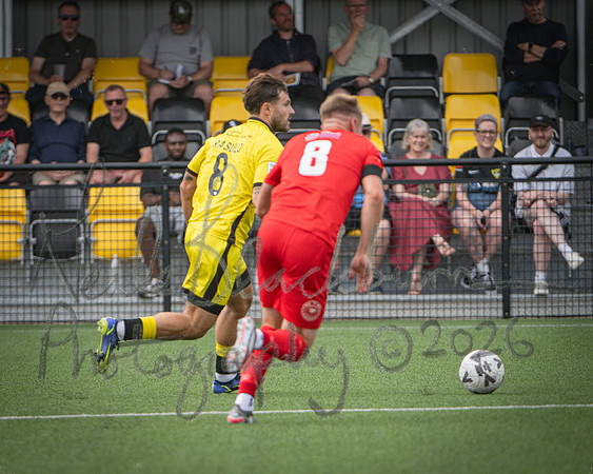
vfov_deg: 2.9
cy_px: 292
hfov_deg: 3.7
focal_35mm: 528
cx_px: 172
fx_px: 9260
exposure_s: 1/1600
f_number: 4
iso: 400
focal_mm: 300
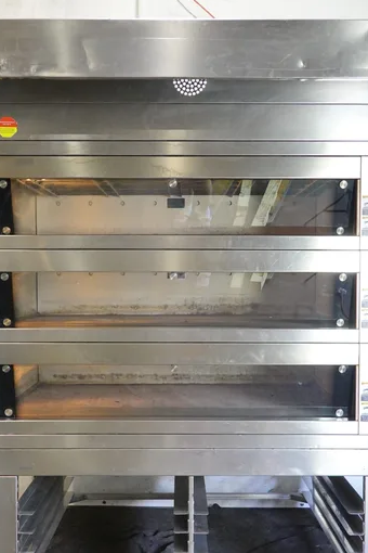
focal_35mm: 50
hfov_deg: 27.0
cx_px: 190
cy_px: 318
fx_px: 767
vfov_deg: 39.5
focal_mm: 12.76
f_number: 3.5
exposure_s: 1/40
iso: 1000
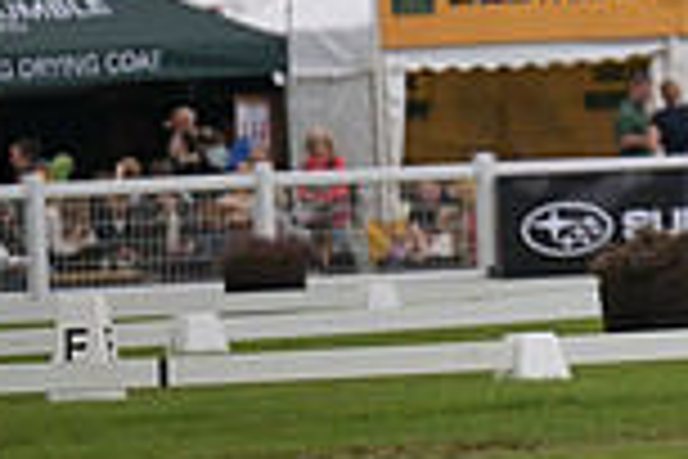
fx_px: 14523
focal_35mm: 760
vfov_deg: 1.8
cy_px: -340
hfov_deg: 2.7
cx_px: 1241
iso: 200
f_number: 3.2
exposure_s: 1/1250
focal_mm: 200
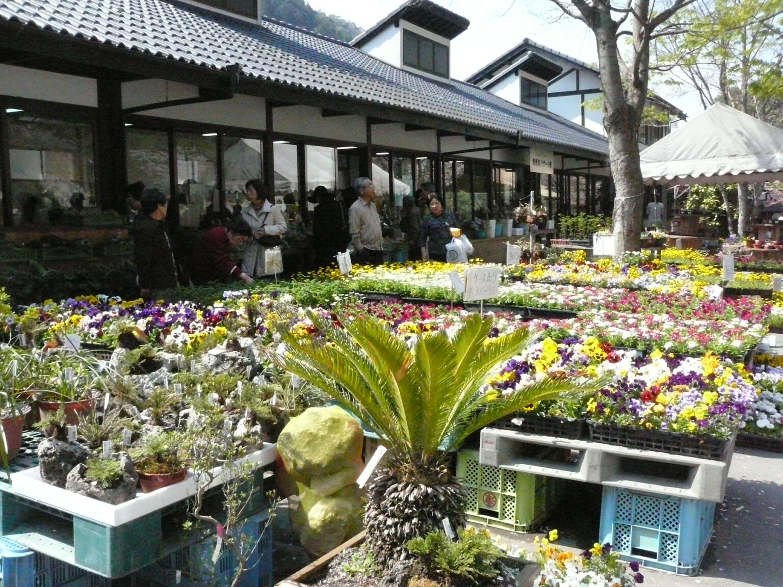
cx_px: 392
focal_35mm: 35
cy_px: 294
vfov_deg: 40.7
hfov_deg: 52.6
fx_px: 792
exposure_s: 1/1600
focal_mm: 5.2
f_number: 5
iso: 800
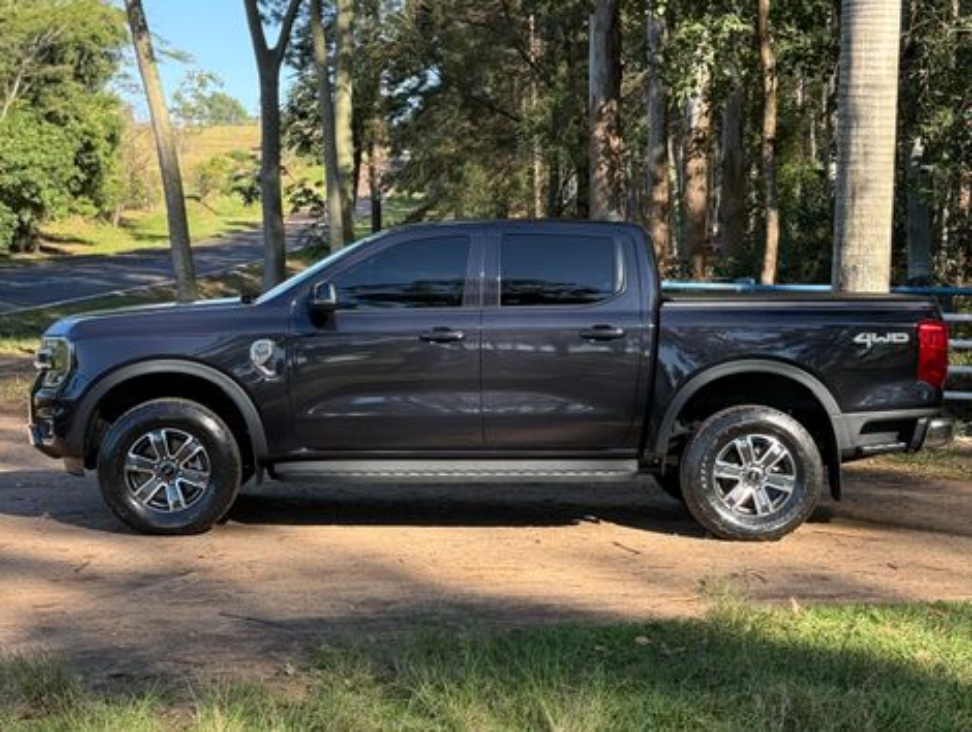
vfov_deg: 30.3
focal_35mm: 48
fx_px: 1350
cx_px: 486
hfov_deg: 39.6
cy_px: 366
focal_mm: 6.76
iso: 64
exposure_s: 1/885
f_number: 1.78
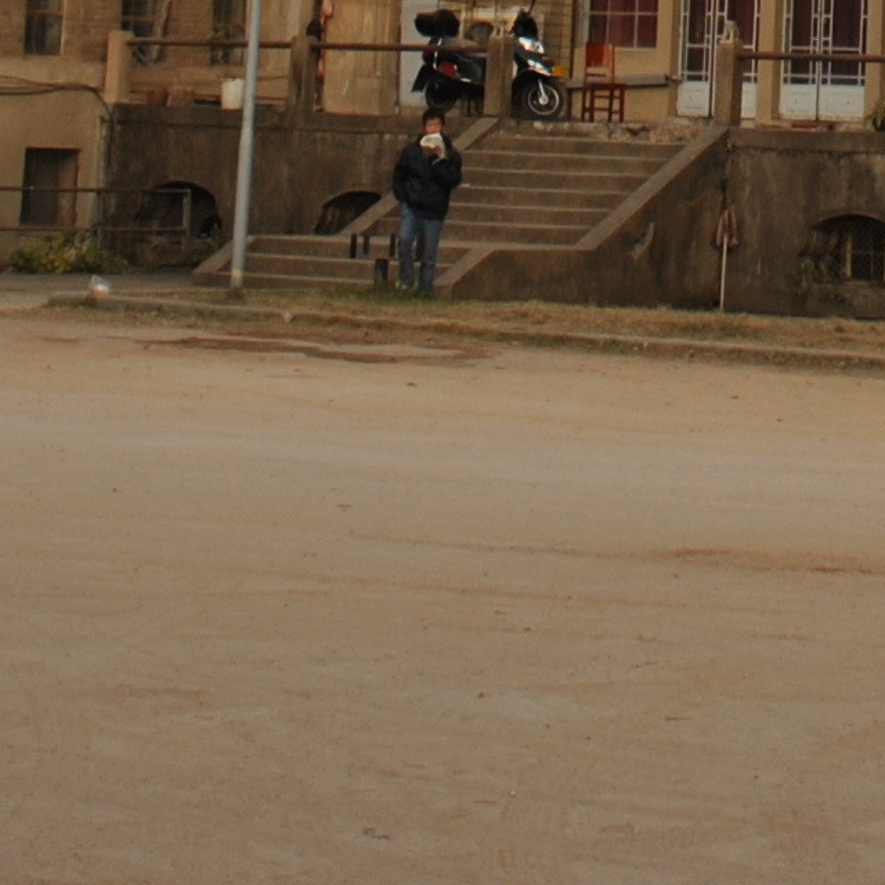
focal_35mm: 139
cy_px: -741
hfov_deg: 12.3
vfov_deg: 11.6
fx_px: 4021
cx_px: 996
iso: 100
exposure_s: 1/160
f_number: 6.3
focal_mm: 18
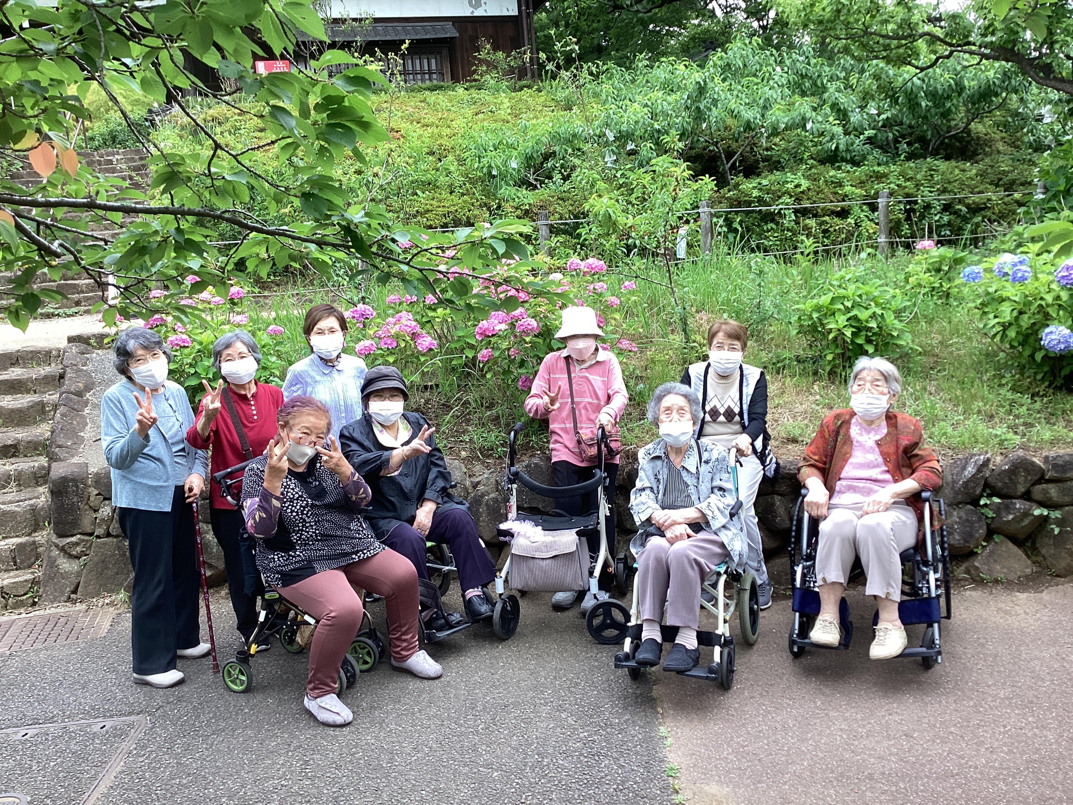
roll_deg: +5.3
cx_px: 536
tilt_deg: -9.8
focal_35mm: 31
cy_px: 402
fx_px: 961
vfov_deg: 45.4
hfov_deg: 58.4
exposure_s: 1/100
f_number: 2.4
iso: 64
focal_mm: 3.3
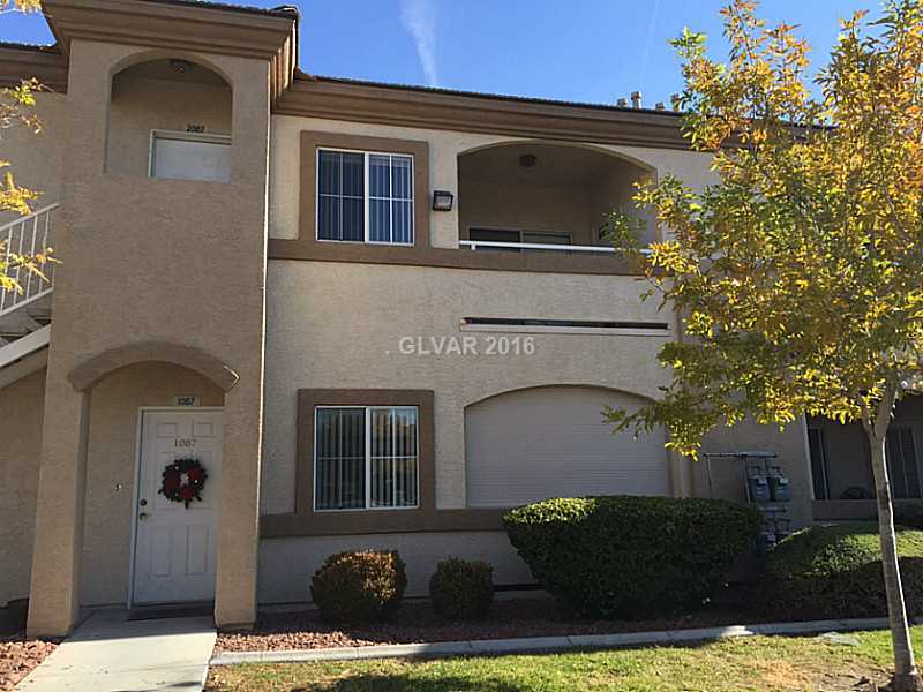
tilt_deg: +11.1
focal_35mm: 29
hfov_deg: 61.7
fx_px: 773
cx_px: 462
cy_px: 346
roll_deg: +1.9
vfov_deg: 48.2
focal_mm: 4.15
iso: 32
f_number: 2.2
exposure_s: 1/964
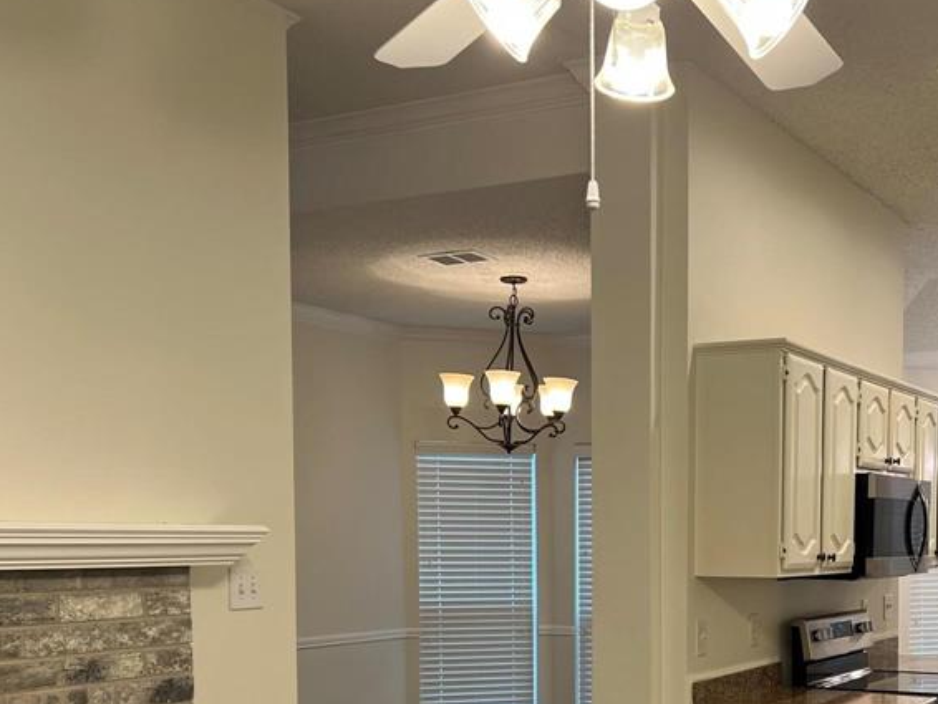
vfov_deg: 29.8
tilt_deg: -4.8
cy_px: 613
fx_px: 1274
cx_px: 684
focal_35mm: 47
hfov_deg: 39.5
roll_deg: -0.1
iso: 125
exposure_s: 1/120
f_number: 1.5
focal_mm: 5.7
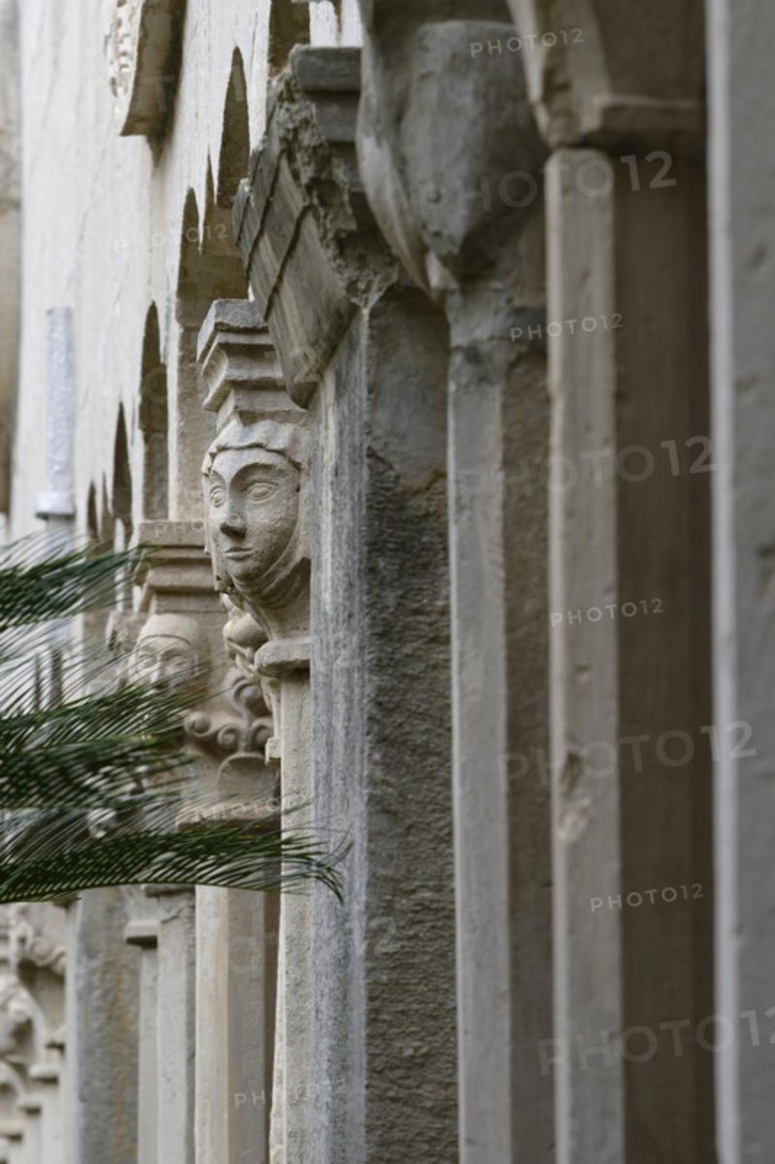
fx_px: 3876
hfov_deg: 11.4
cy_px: 582
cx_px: 388
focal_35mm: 120
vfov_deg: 17.1
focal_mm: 120
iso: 160
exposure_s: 1/320
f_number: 5.6
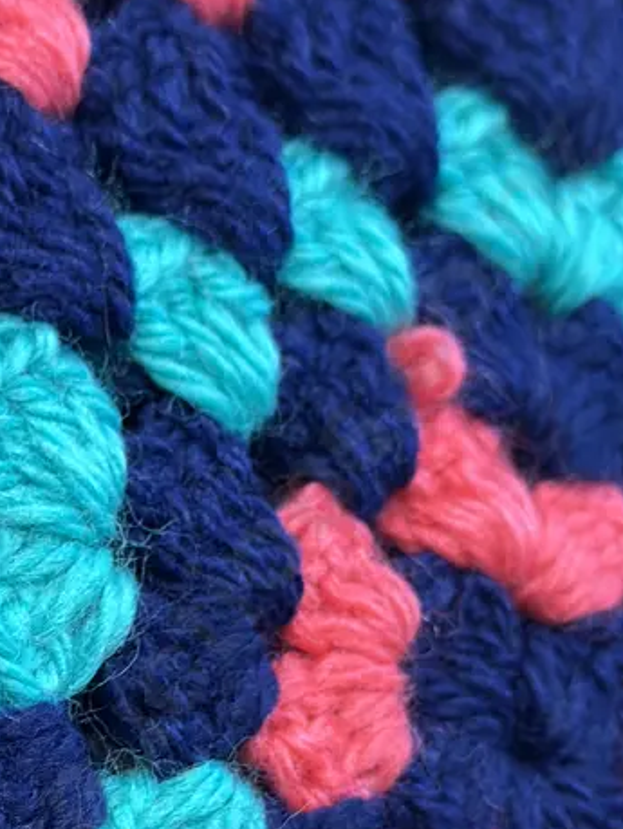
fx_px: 2564
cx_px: 29
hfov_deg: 13.7
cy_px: 871
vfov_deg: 17.8
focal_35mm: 107
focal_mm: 6.86
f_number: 1.78
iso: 320
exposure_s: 1/50
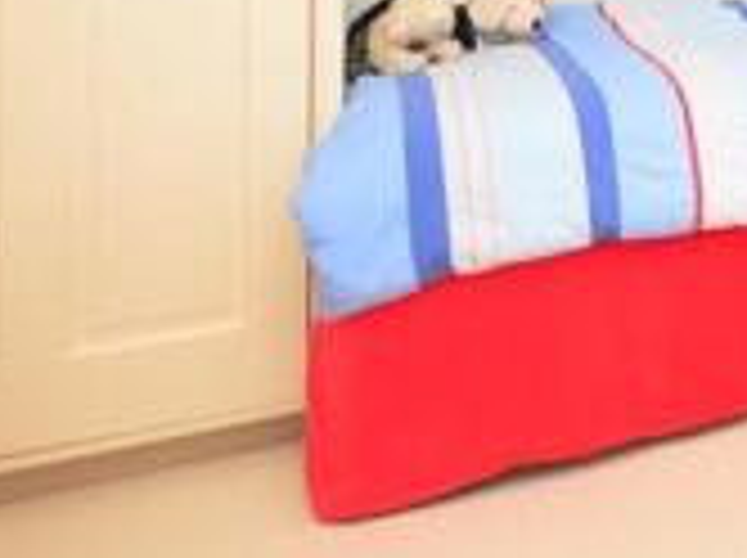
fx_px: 1228
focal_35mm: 57
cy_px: -243
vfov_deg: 21.9
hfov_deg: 24.7
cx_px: 1166
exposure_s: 1/80
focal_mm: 10
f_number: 5
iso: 200
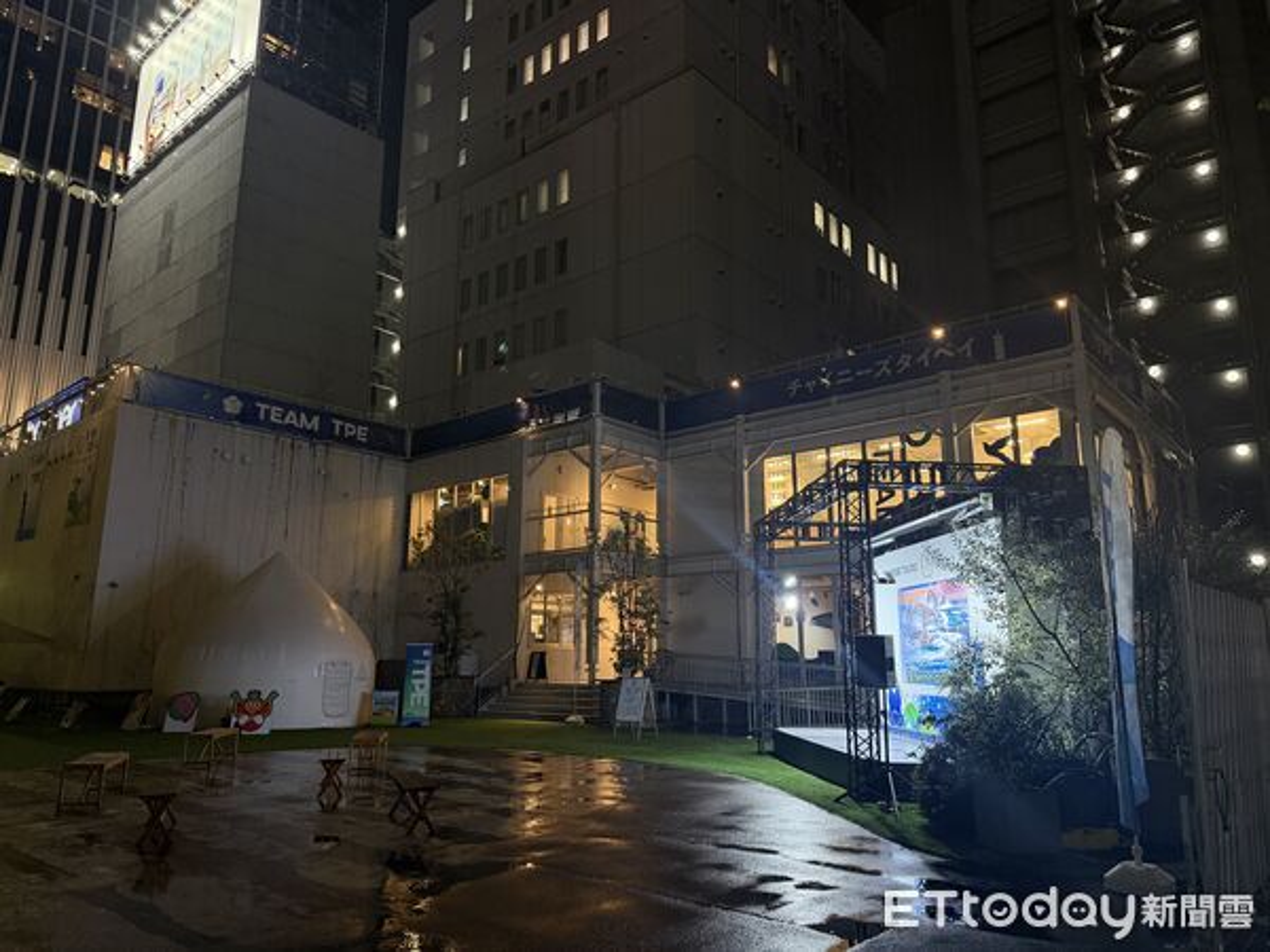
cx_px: 635
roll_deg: +0.7
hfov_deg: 71.6
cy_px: 476
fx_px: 881
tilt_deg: +11.8
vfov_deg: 56.8
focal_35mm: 24
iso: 320
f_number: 1.78
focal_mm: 6.76
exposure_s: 1/60
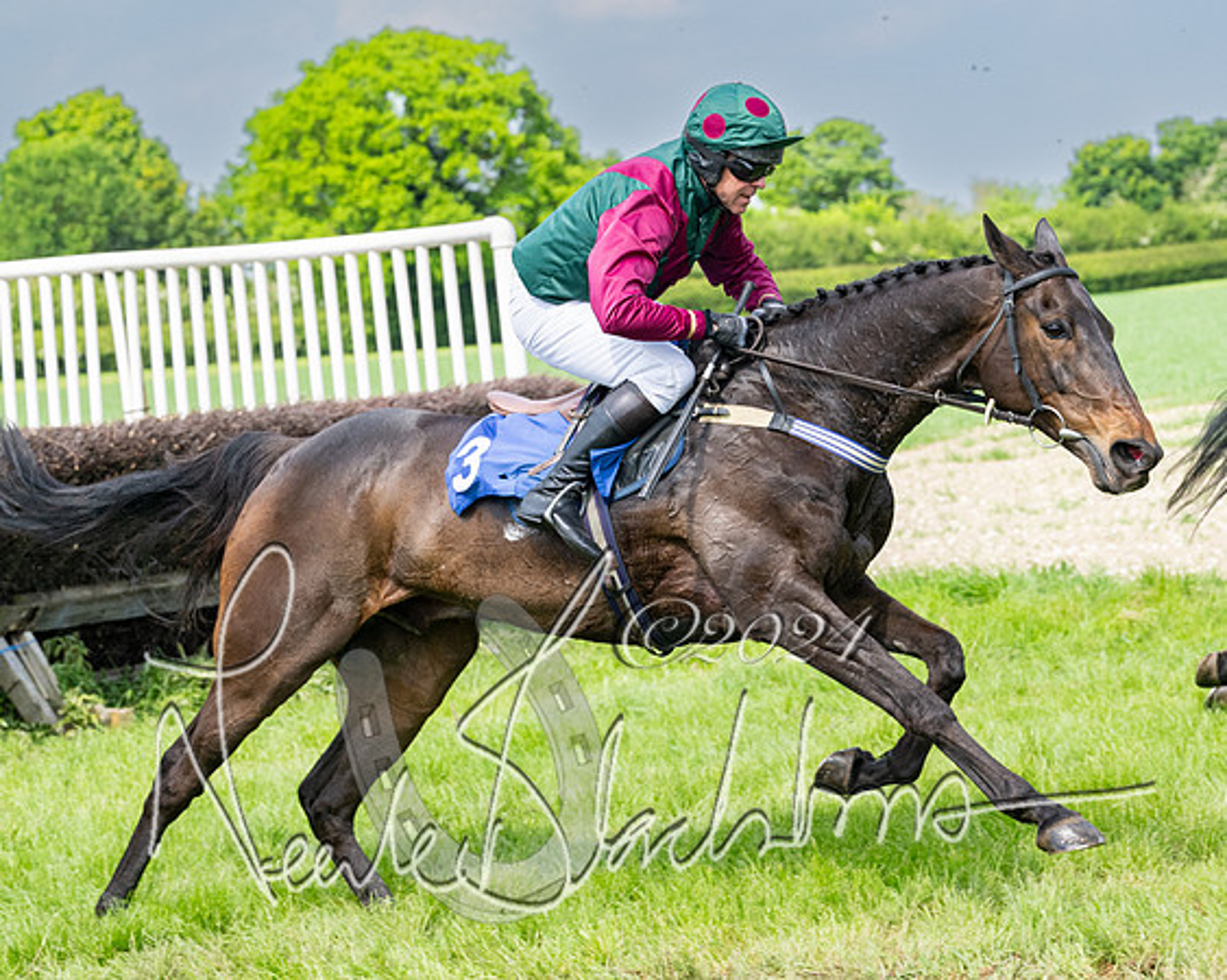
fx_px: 4444
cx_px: 579
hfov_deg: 15.7
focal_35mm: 122
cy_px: 492
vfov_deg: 12.6
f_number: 5
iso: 400
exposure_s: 1/1250
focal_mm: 70
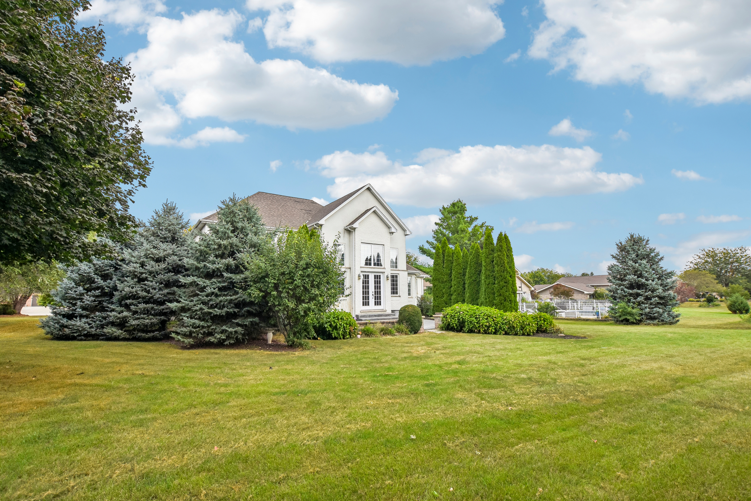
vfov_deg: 77.3
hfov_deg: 100.4
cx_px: 376
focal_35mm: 15
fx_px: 313
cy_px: 250
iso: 400
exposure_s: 1/800
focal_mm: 10
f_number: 8
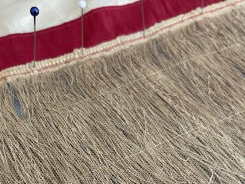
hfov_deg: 35.9
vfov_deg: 26.3
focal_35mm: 53
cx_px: 89
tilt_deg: -57.6
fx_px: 375
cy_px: 179
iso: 80
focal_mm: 5.1
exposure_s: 1/120
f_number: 1.6
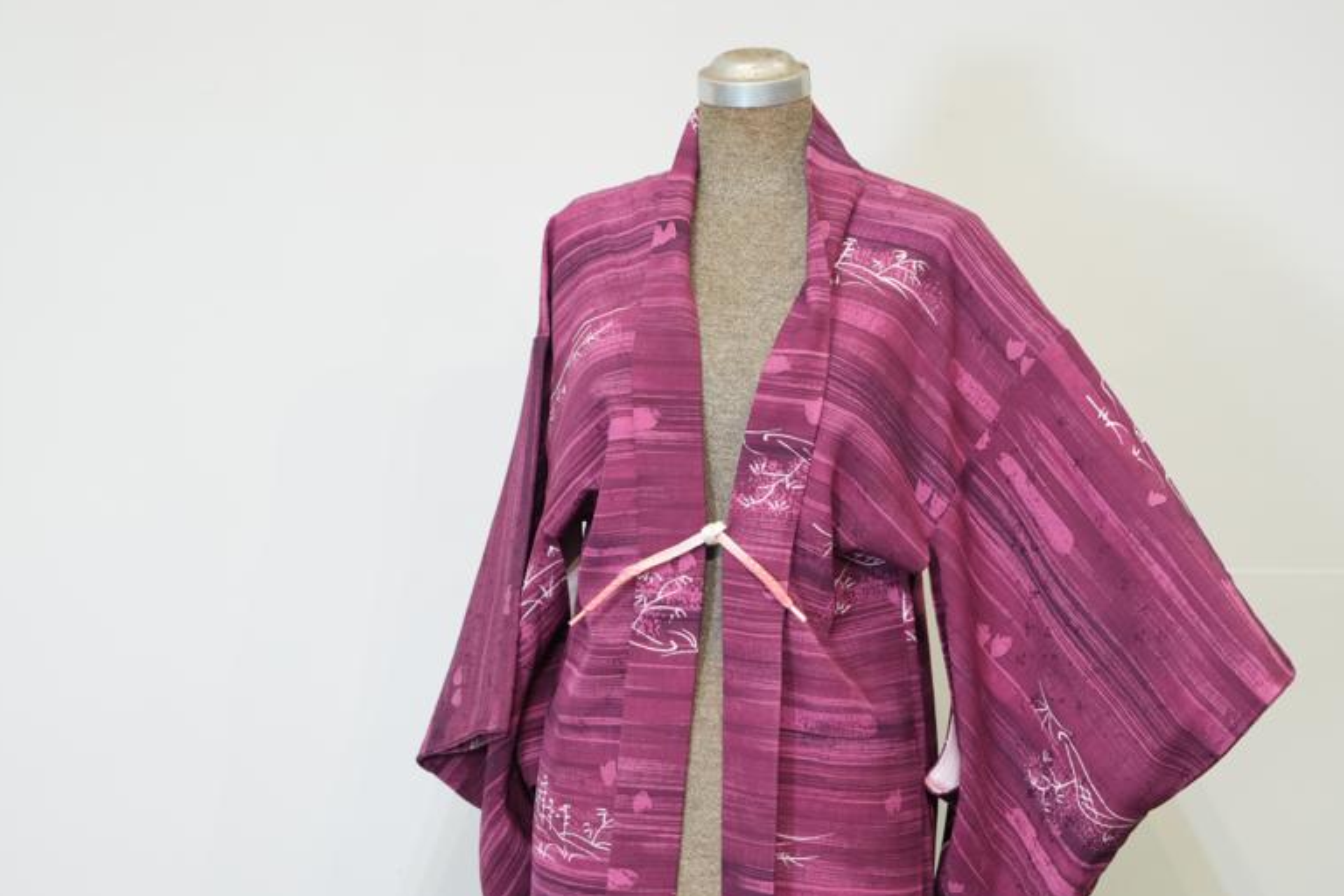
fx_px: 3845
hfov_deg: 19.8
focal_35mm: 103
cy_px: 629
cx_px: 714
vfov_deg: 13.3
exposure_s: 1/125
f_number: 4
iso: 2000
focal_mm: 73
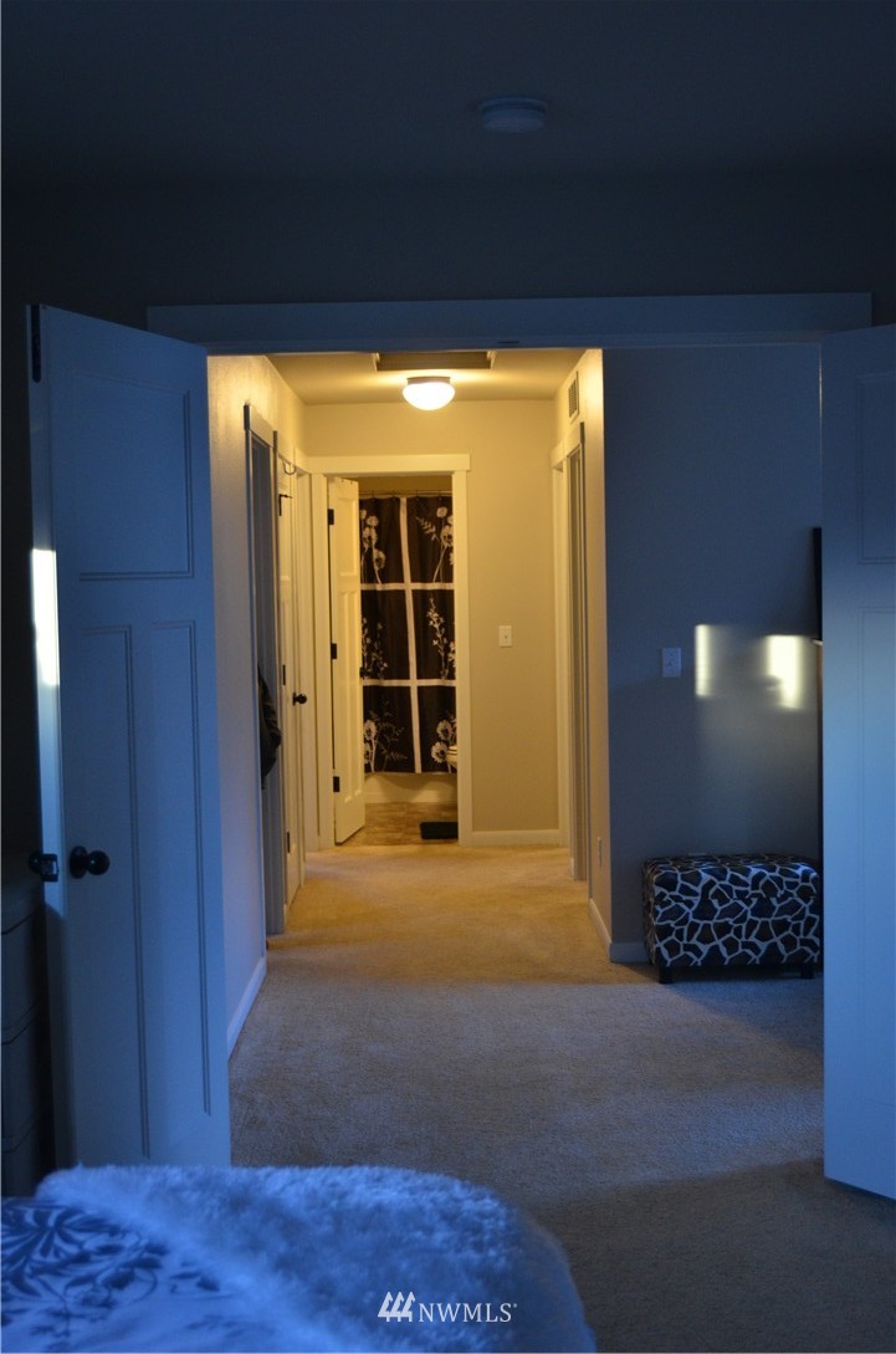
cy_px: 677
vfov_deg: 41.2
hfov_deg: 27.9
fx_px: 1800
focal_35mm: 48
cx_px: 448
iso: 900
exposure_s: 1/30
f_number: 4.5
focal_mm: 32
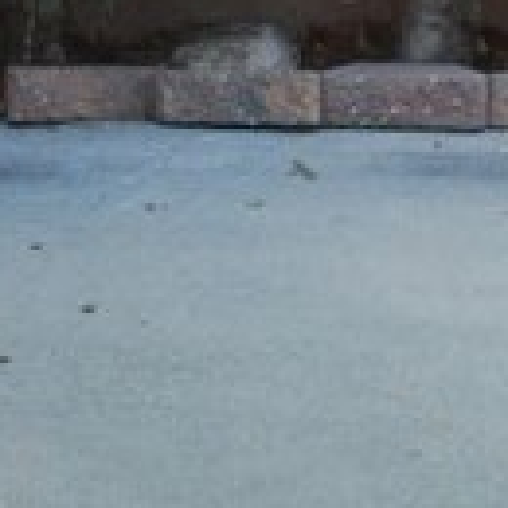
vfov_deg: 8.6
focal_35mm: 191
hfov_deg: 9.1
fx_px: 3171
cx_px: -8
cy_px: -561
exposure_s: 1/125
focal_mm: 18
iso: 160
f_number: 3.5
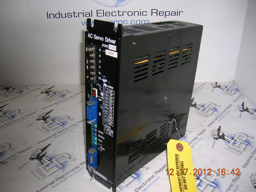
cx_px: 128
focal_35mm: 34
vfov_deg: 41.7
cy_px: 96
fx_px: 251
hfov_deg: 54.0
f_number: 2.9
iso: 50
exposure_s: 1/60.1
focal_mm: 5.7
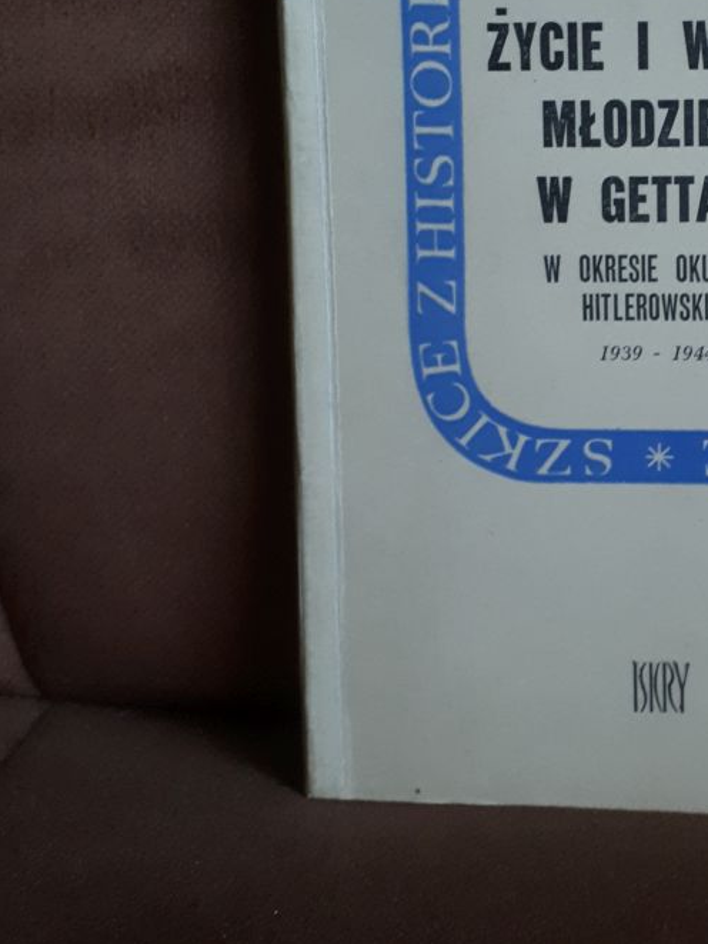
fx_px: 1336
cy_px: 243
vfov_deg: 38.0
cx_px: 639
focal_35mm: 49
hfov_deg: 28.5
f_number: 1.9
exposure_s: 1/15
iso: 200
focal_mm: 3.6
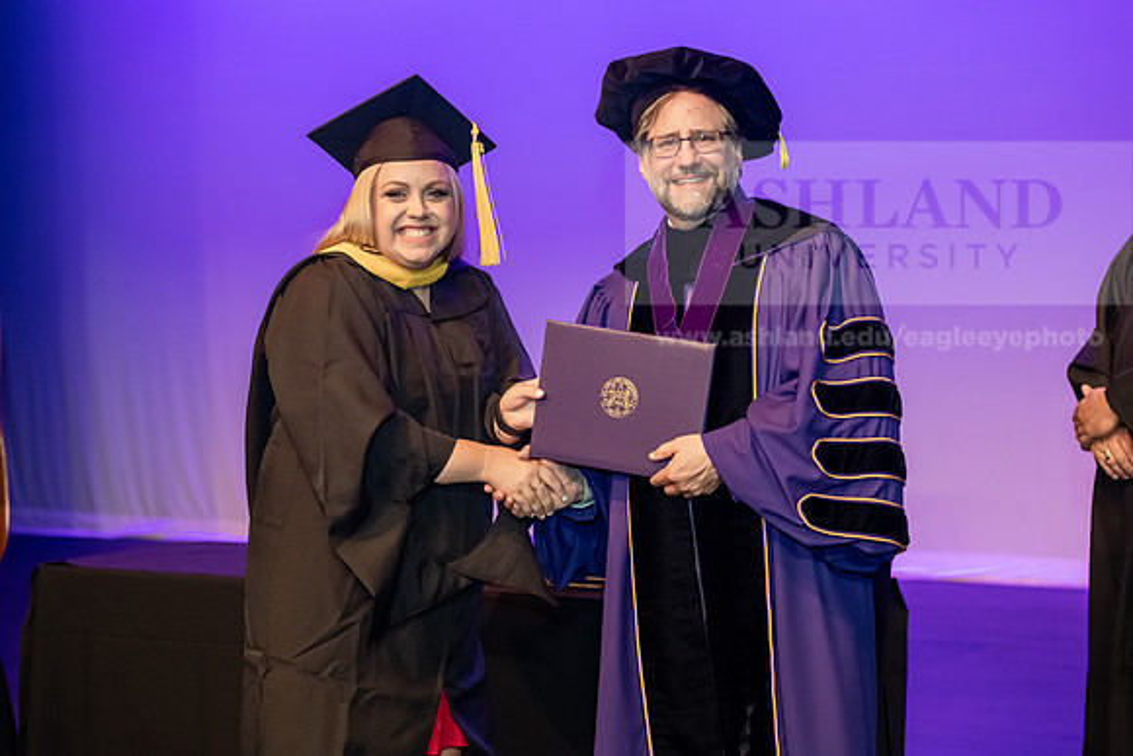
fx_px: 2455
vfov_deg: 17.5
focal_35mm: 78
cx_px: 566
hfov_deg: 26.0
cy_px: 378
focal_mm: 78
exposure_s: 1/200
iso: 3200
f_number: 4
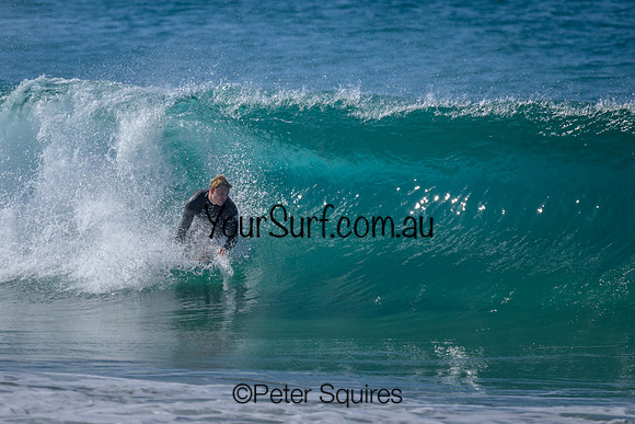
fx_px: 19383
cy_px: 172
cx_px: 206
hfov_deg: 1.9
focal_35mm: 1099
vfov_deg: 1.3
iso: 250
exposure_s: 1/2000
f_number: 6.3
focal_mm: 800
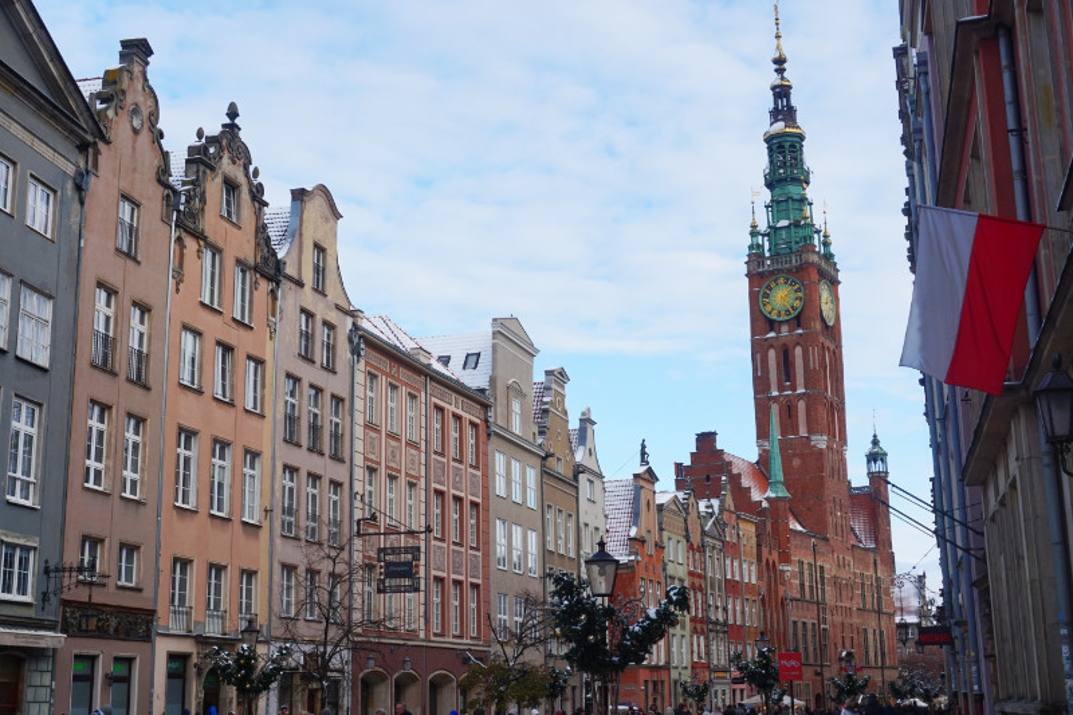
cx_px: 536
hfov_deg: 43.6
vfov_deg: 29.9
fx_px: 1341
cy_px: 358
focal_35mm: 45
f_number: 11
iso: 100
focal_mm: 30
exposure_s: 1/80
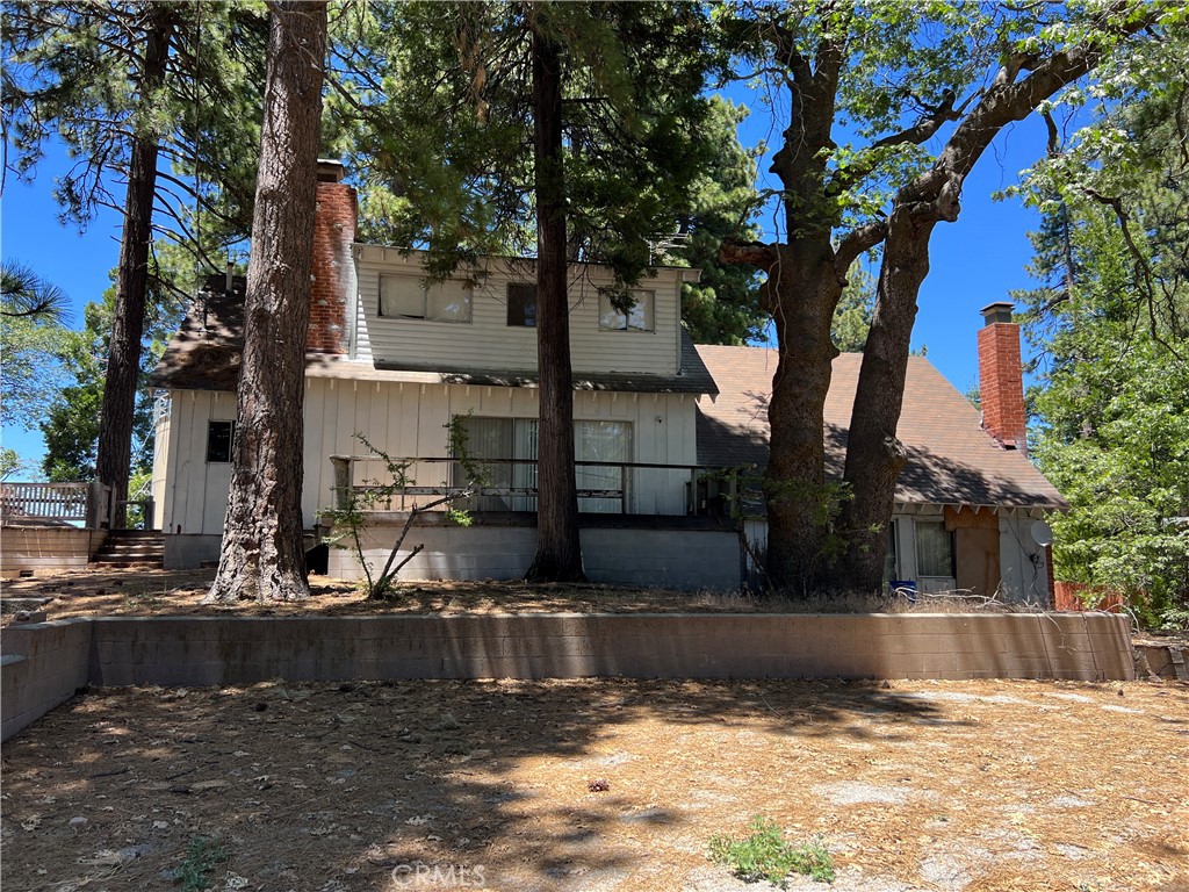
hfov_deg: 67.3
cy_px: 446
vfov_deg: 53.1
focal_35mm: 26
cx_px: 594
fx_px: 893
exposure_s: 1/814
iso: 50
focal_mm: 5.7
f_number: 1.5
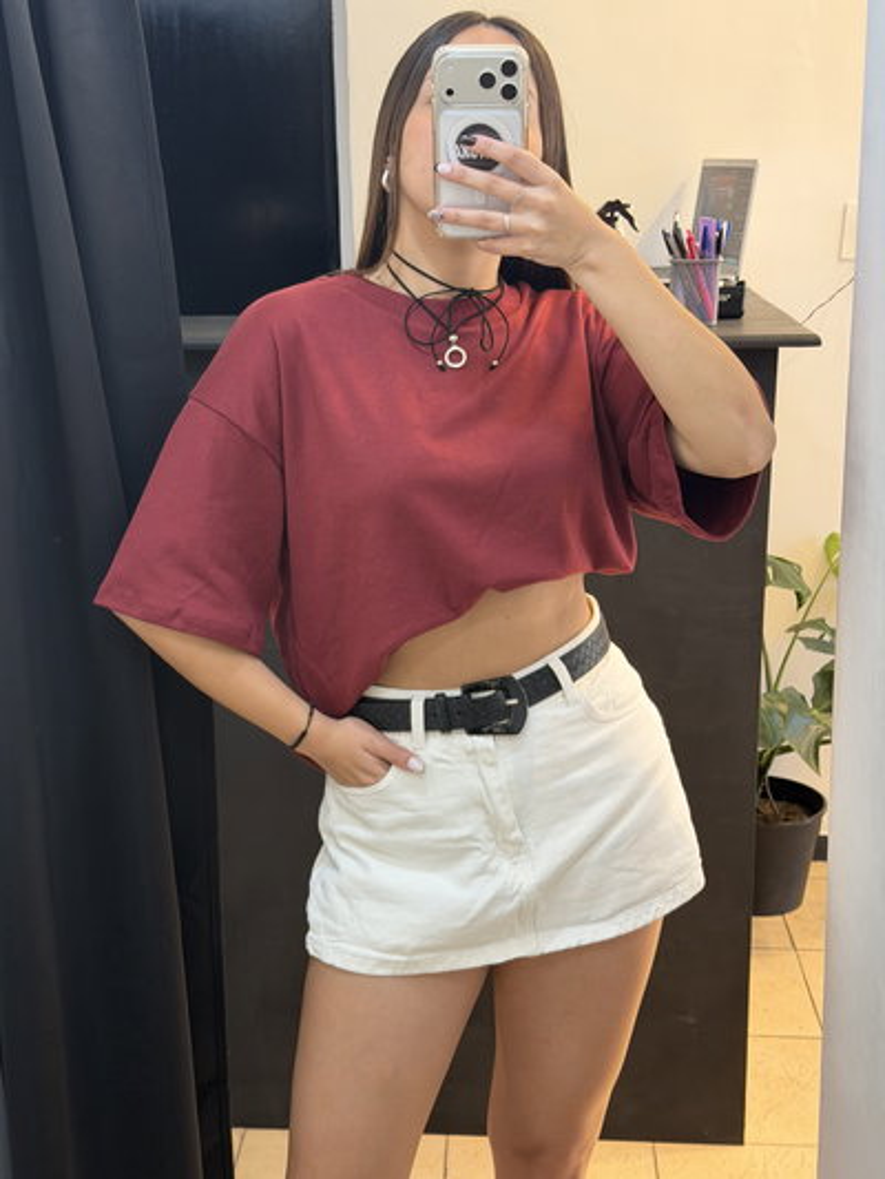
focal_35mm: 48
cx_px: 442
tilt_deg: -18.0
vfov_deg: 39.6
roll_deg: +0.5
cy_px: 590
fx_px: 1636
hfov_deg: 30.3
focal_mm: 6.76
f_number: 1.78
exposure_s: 1/50
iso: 80
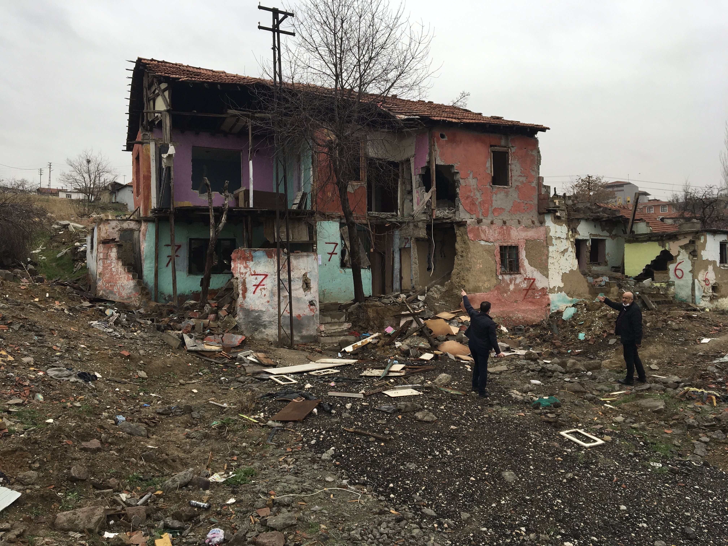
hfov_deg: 61.7
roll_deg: +1.5
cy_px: 273
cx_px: 364
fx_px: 610
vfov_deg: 48.2
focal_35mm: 29
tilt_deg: +3.1
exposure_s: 1/646
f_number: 2.2
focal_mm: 4.15
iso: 25
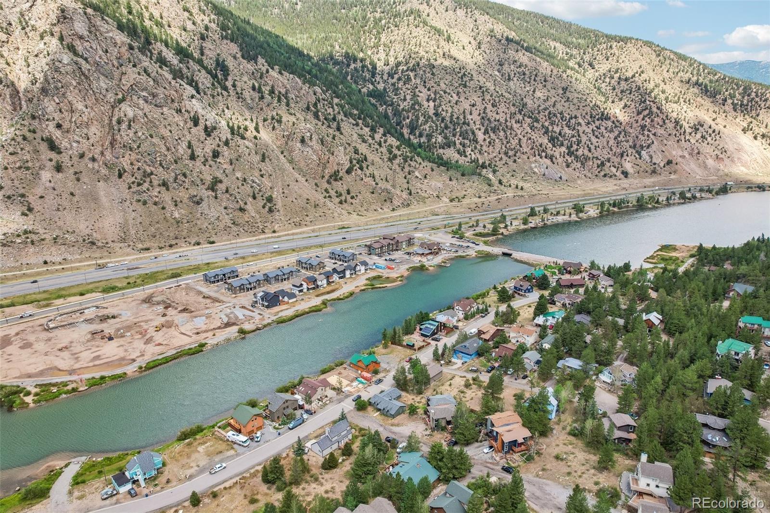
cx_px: 385
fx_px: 470
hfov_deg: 78.6
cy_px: 256
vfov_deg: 57.2
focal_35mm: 22
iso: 120
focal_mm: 8.4
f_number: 2.8
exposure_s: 1/730
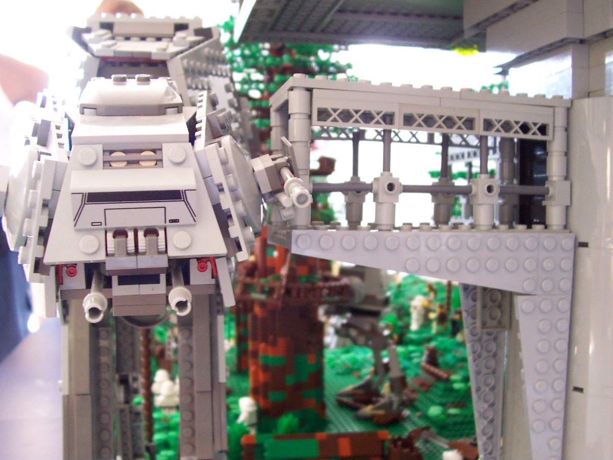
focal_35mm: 37
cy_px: 230
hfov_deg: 50.1
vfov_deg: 38.7
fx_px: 655
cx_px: 306
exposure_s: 1/10
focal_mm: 5.6
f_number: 2.8
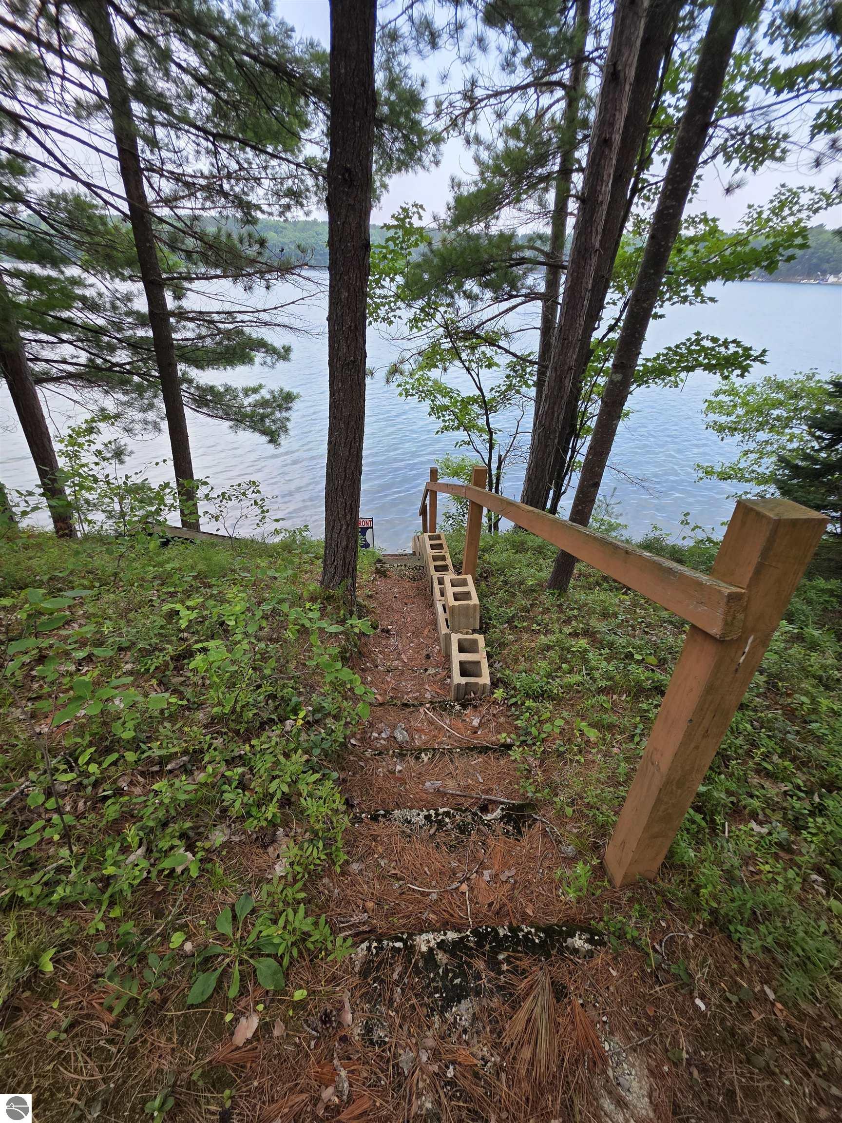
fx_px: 422
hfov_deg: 89.9
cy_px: 562
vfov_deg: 106.2
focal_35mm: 13
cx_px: 421
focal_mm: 2.2
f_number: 1.9
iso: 40
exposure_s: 1/341
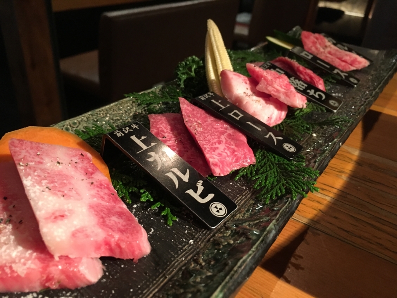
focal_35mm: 29
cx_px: 198
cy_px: 149
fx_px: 333
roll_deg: -5.7
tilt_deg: -32.5
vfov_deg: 48.2
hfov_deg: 61.7
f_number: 2.2
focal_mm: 4.15
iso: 200
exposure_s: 1/15
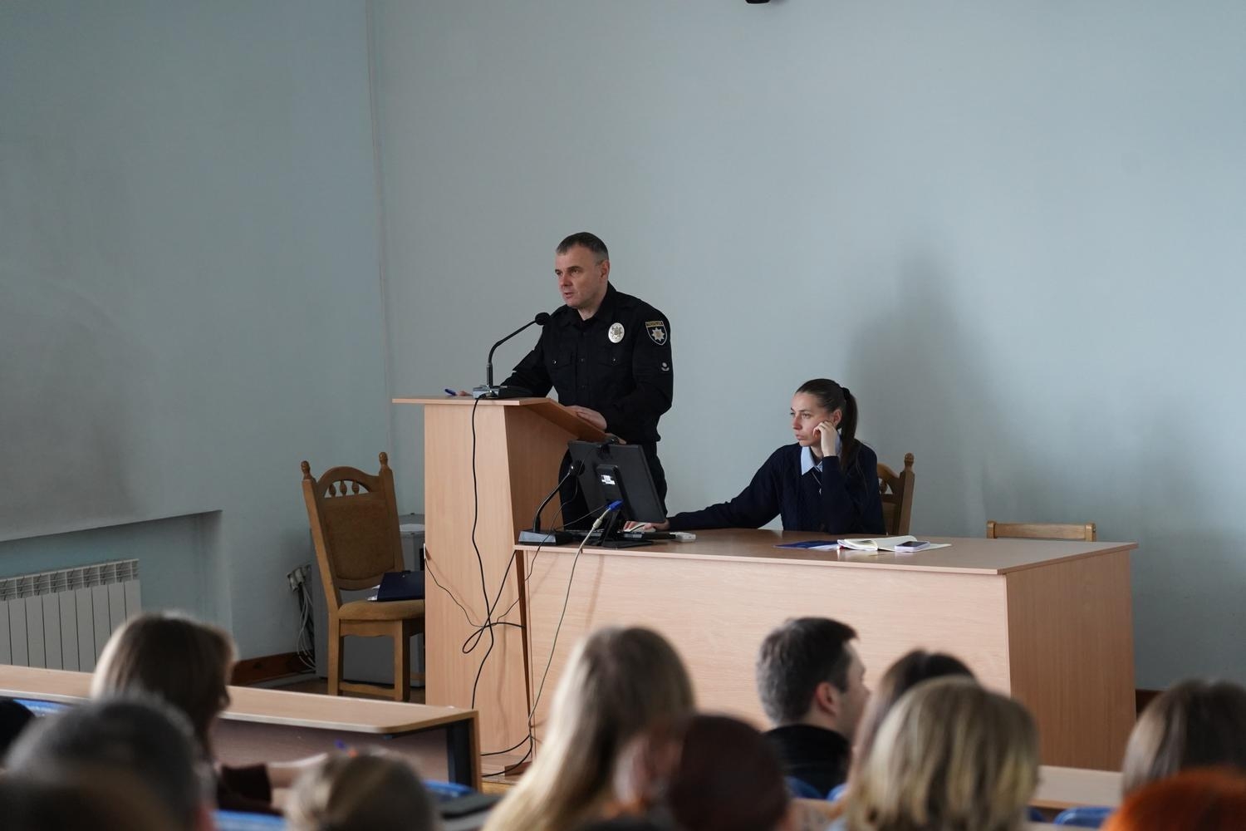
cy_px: 416
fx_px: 3634
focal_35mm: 105
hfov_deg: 19.5
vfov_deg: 13.0
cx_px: 623
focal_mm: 105
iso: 4000
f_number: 4
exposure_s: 1/160
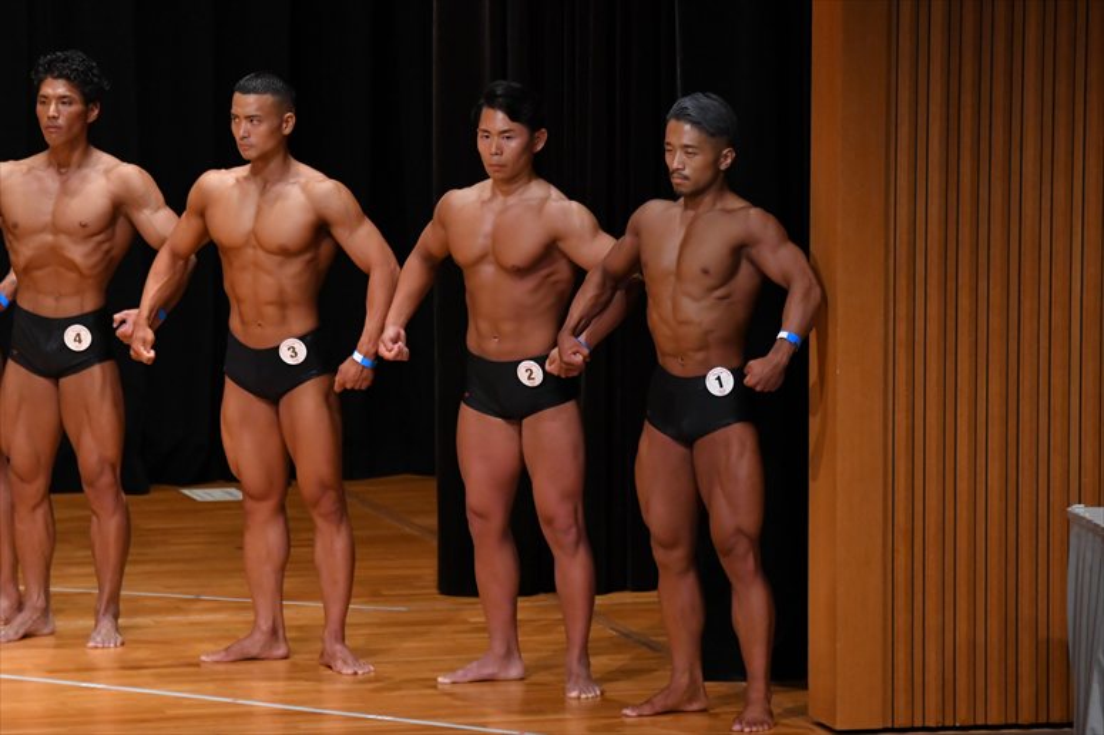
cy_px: 368
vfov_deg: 5.1
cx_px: 552
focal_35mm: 270
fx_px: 8276
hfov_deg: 7.6
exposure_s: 1/400
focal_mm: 180
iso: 4000
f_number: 5.6
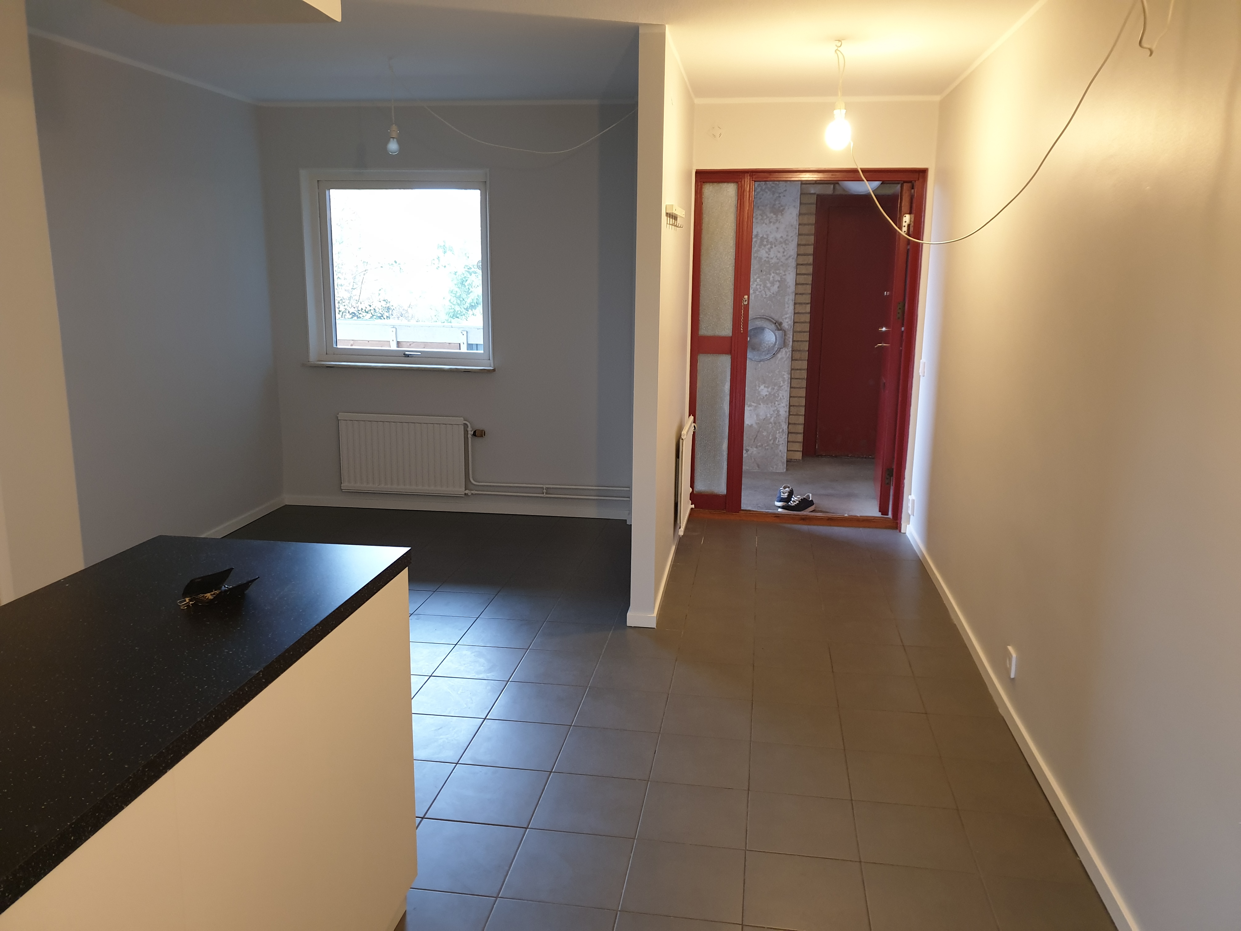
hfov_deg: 67.3
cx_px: 620
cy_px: 466
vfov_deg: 53.1
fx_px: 932
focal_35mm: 26
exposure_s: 1/50
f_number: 1.5
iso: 200
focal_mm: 4.3
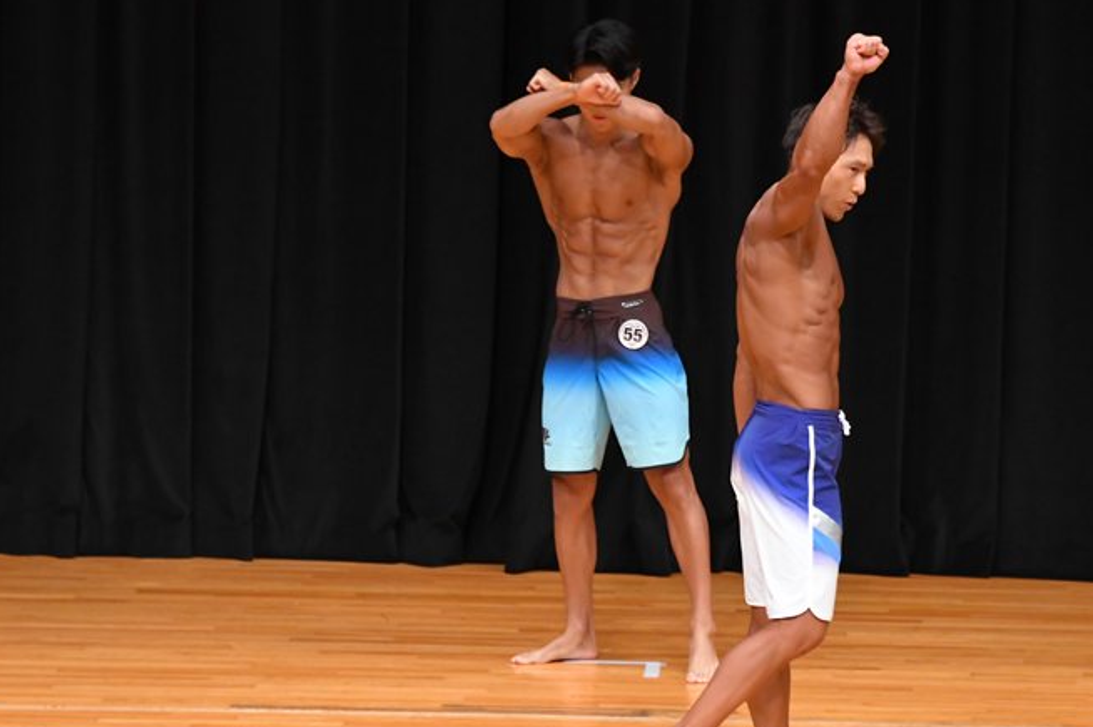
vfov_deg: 4.3
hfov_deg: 6.4
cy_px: 341
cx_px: 628
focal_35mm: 320
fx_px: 9708
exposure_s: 1/400
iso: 4000
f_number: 5.6
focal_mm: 180
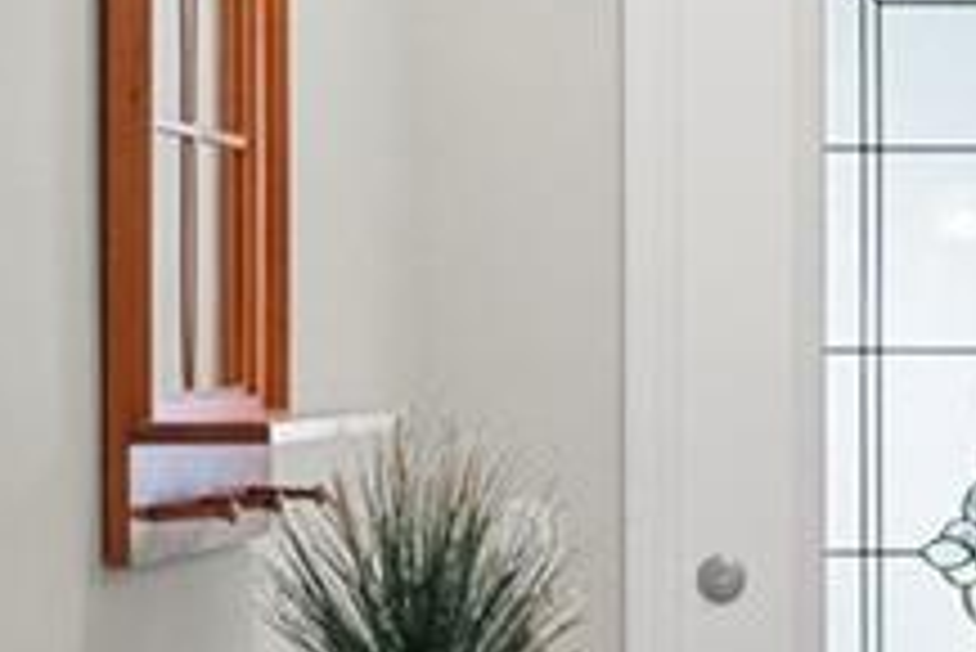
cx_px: 985
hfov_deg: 16.9
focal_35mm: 118
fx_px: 3201
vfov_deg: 11.6
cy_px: 472
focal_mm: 16
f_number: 9
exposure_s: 1/8
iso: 2000
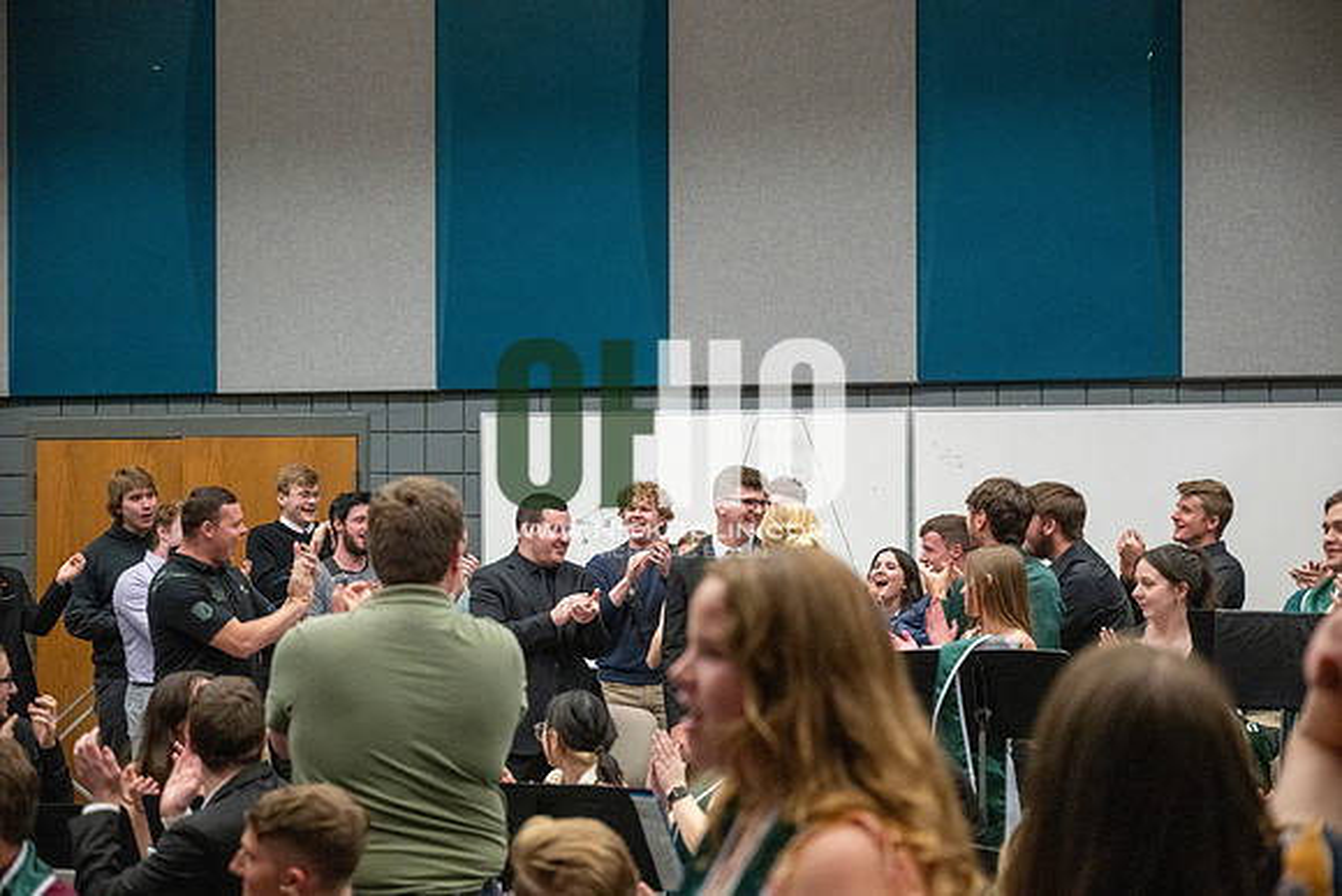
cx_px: 671
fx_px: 2610
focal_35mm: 70
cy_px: 448
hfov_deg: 28.8
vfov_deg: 19.5
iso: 10000
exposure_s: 1/500
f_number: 4
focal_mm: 70
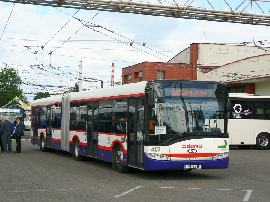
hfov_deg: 26.7
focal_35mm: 73
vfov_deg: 20.2
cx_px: 135
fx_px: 569
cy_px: 101
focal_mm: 12.2
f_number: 4
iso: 100
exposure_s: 1/1300
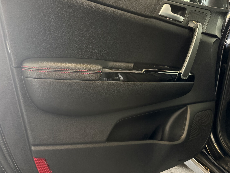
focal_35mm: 24
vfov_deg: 56.8
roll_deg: -1.9
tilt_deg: -12.3
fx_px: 159
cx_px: 115
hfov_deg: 71.6
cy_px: 86
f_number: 1.78
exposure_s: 1/30
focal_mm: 6.76
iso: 1000
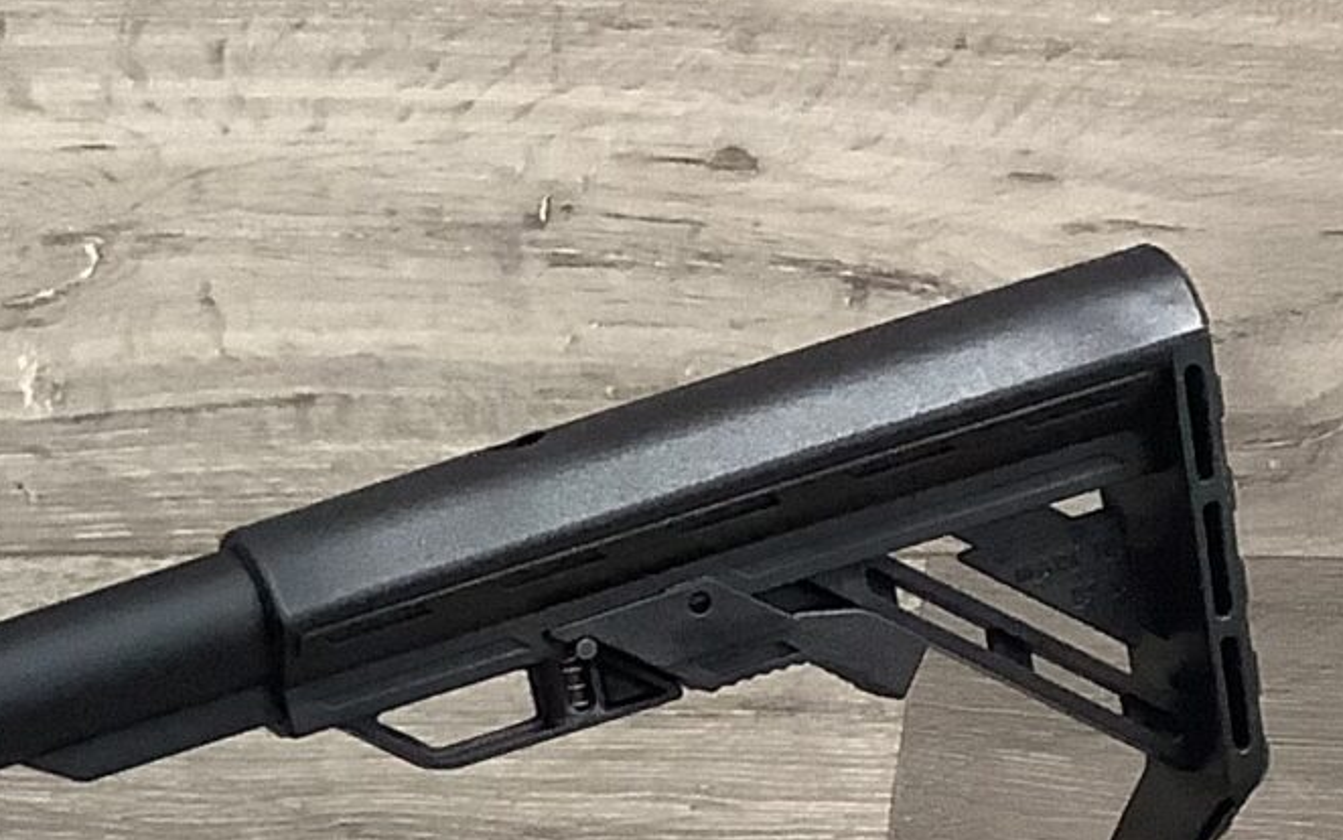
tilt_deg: -19.4
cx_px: -1116
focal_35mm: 127
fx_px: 4649
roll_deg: -2.4
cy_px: 1284
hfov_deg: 14.4
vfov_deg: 10.0
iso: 100
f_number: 2.4
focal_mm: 3.3
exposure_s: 1/60
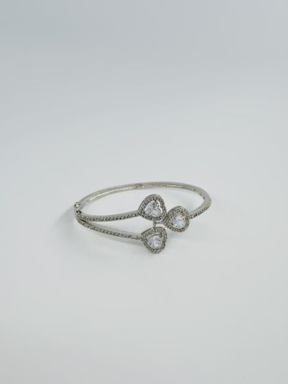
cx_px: 144
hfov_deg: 30.3
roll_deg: -2.5
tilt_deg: -30.3
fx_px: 532
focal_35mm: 48
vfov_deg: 39.7
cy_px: 192
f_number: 1.78
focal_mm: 6.86
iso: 80
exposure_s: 1/1916
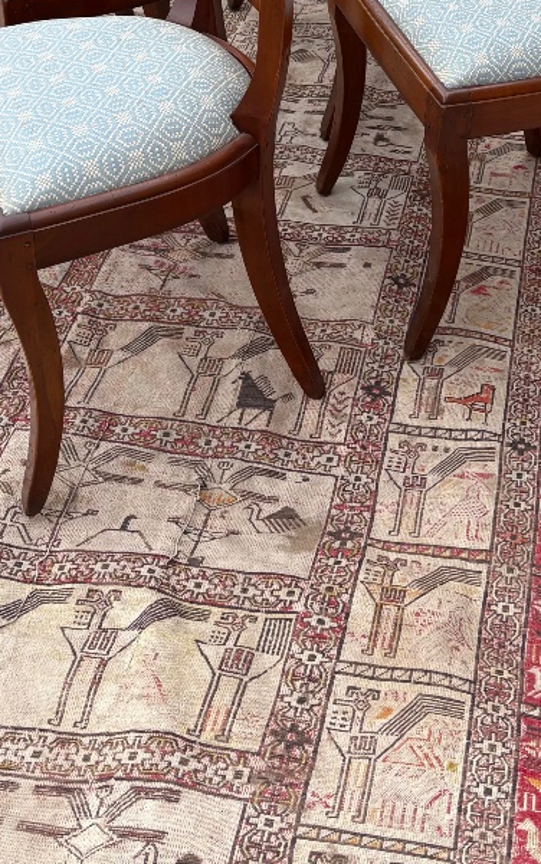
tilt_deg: -28.3
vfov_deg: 33.9
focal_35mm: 55
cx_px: 400
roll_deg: -3.4
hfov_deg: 23.4
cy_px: 16
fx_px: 1297
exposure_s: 1/444
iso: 50
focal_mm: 5.96
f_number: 1.6
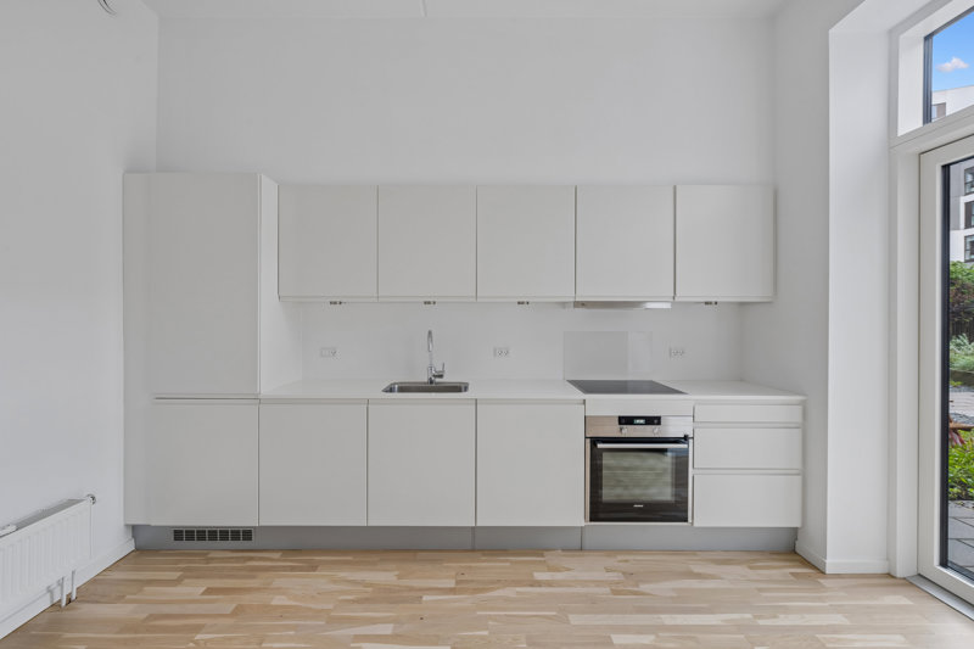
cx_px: 487
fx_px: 433
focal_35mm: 16
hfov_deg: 96.7
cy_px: 324
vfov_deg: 73.7
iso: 160
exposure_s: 1/1.25
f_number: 9
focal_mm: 16
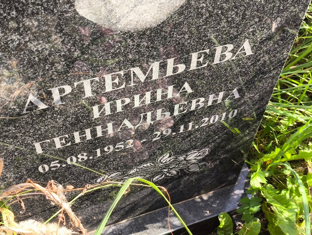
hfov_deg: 38.2
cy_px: 118
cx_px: 156
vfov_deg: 29.1
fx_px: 451
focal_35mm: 50
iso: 50
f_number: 1.7
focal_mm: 4.71
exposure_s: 1/201
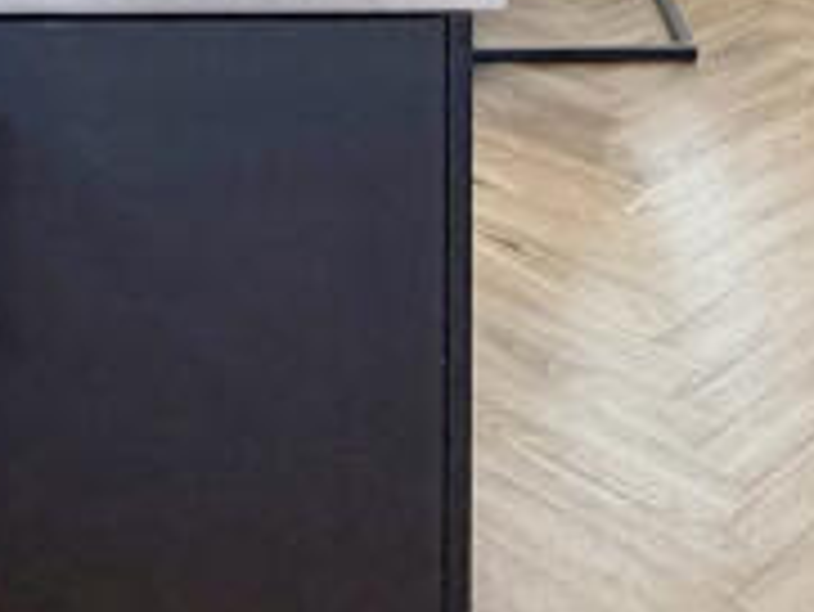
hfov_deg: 24.7
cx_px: 441
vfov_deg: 15.2
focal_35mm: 79
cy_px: -608
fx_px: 1859
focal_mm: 2.22
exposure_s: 1/100
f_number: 2.2
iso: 64
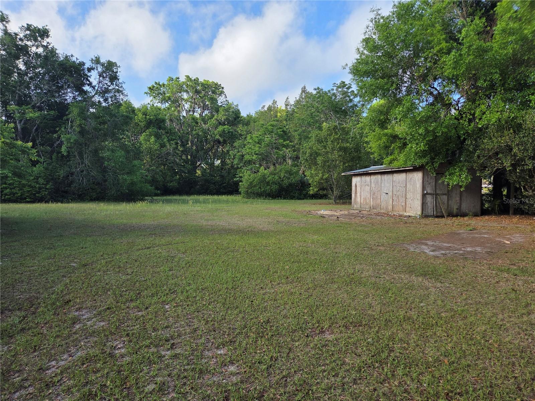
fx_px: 355
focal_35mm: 23
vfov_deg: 58.9
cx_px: 268
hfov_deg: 73.9
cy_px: 200
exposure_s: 1/2812
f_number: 1.8
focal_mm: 5.4
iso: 80
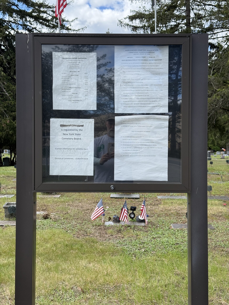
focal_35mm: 48
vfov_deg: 39.7
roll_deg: +0.1
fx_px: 423
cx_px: 114
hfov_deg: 30.3
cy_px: 152
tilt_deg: -0.6
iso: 64
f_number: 1.78
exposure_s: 1/1678
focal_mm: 6.76
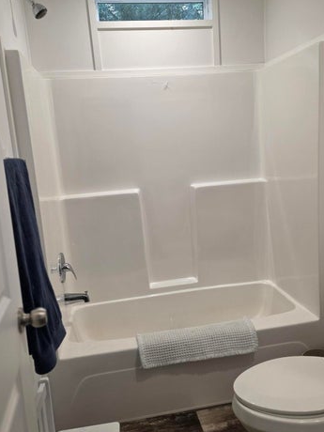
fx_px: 399
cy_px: 208
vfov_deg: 56.8
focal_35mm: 32
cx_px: 176
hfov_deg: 44.1
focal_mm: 6.3
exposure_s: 1/120
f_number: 1.7
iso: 125
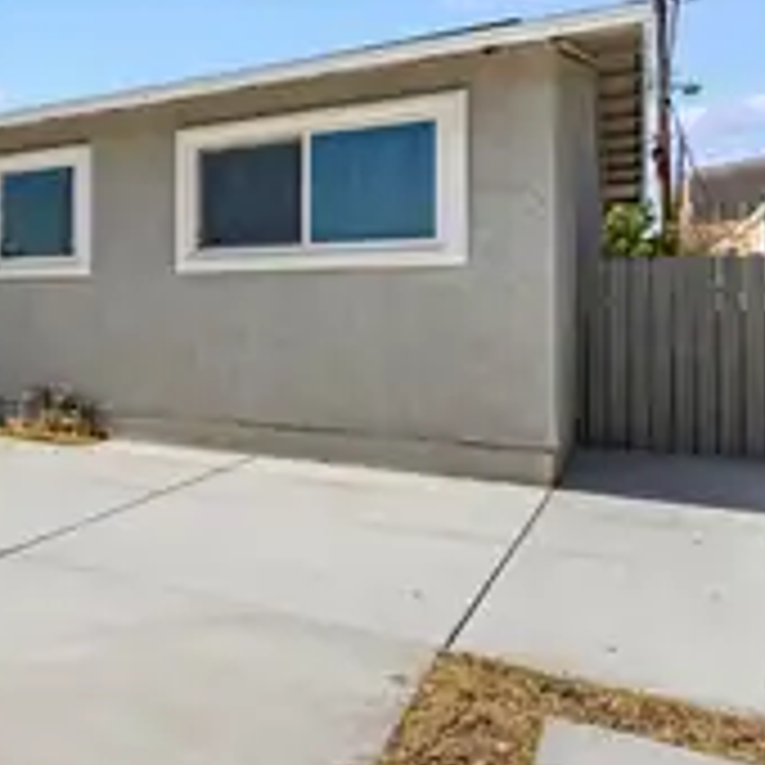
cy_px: 263
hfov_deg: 42.6
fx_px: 800
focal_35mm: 32
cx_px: -32
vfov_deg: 50.3
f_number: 5.6
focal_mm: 16
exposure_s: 1/320
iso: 200
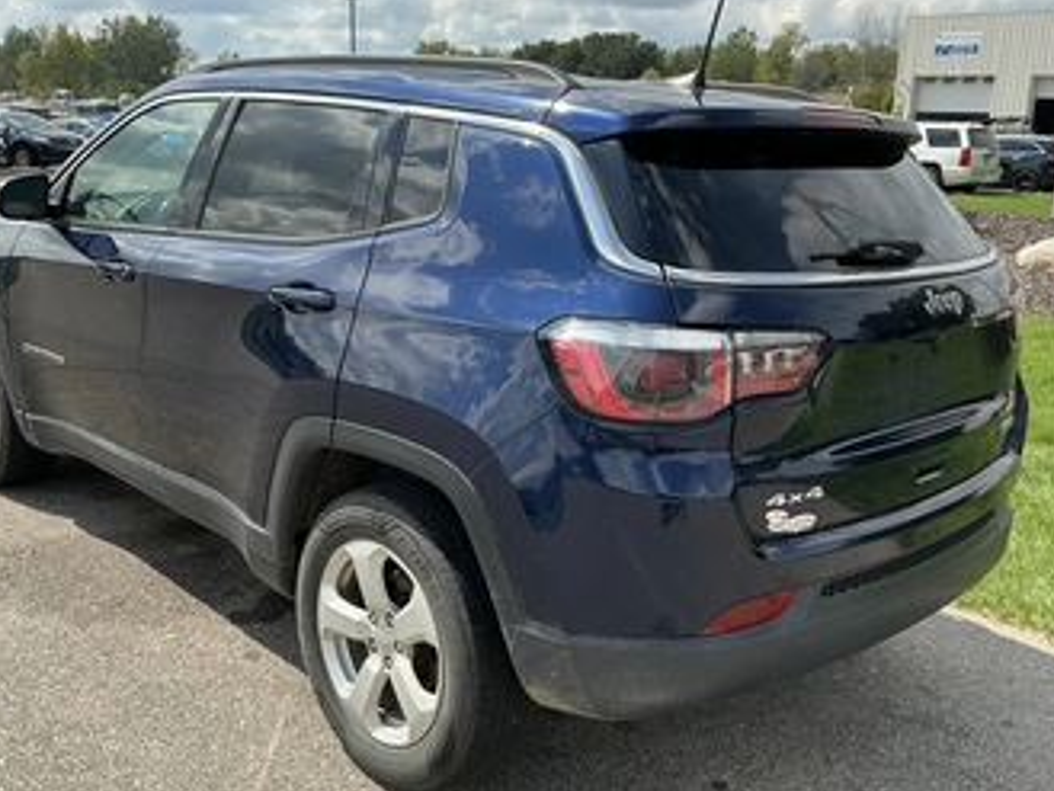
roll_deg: -3.1
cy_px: 410
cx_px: 500
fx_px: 1036
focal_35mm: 34
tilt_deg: -15.1
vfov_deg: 41.8
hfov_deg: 53.9
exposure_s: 1/1342
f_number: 1.8
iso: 25
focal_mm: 3
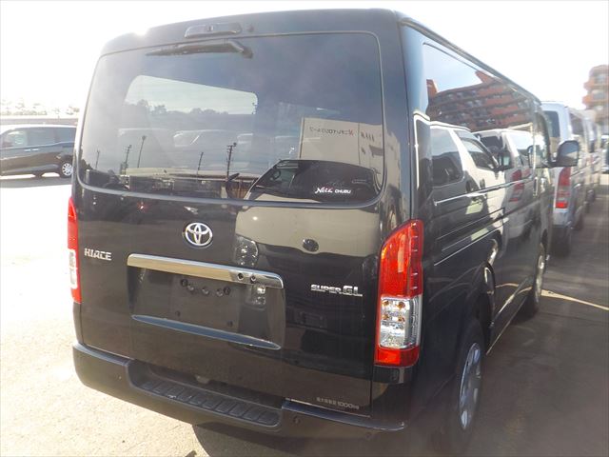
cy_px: 228
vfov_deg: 46.8
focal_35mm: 30
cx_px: 304
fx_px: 528
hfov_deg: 60.0
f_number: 3.3
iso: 125
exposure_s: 1/250
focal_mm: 4.1
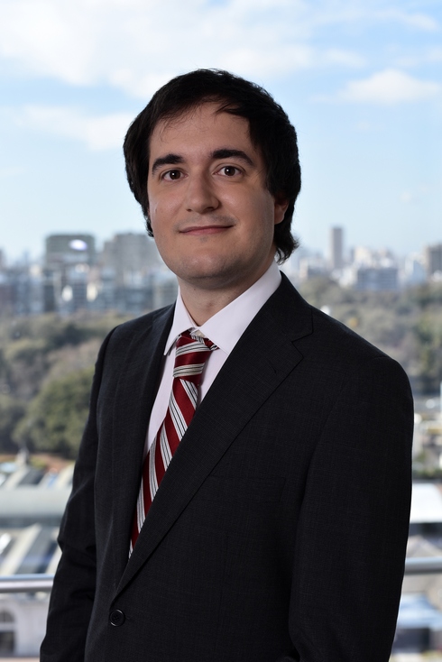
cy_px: 331
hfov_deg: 27.0
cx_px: 221
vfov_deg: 39.6
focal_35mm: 50
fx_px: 920
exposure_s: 1/160
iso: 100
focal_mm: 50
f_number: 5
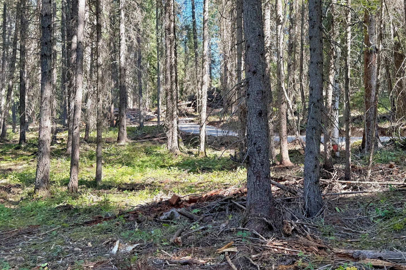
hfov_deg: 54.0
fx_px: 395
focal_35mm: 35
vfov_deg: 37.7
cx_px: 245
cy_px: 104
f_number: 1.78
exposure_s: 1/266
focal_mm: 6.76
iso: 64
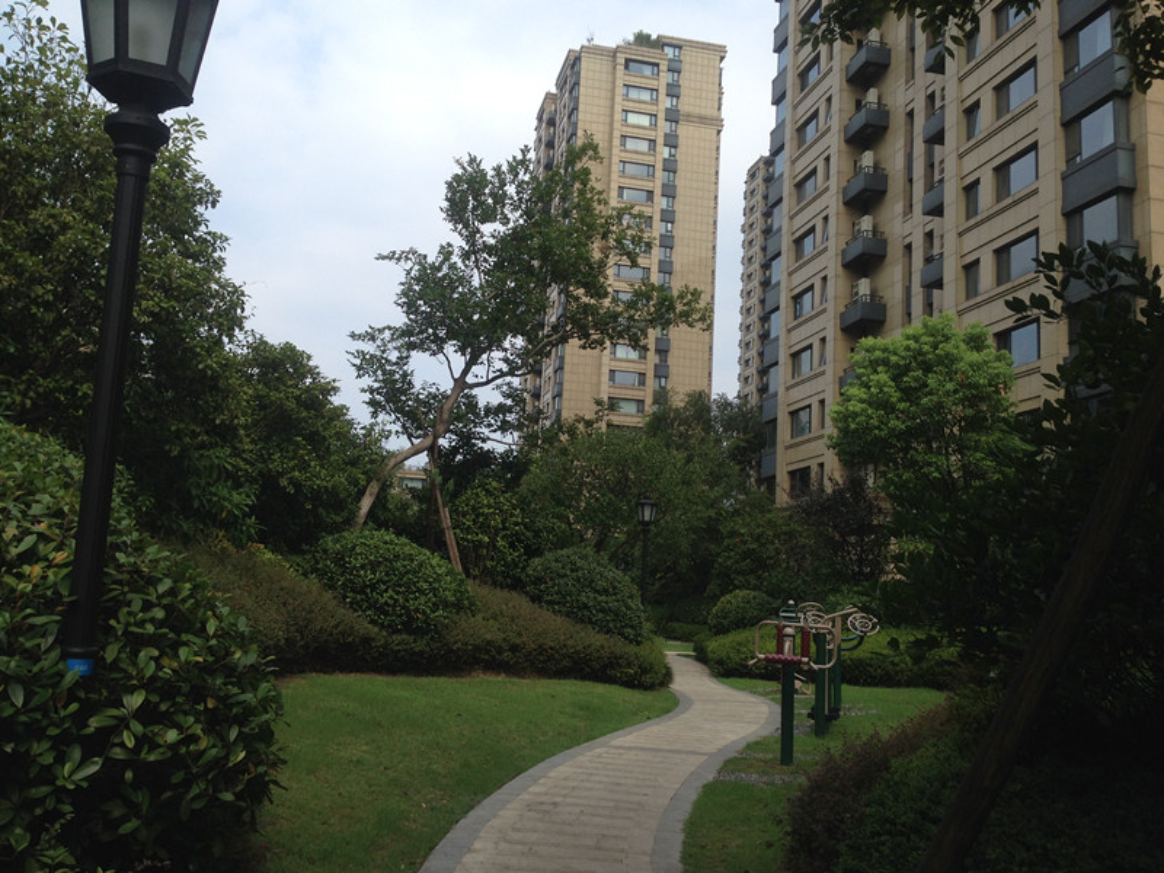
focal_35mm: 33
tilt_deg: +7.7
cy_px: 436
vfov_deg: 42.9
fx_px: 1110
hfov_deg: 55.4
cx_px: 582
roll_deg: -4.7
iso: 50
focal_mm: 4.12
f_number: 2.4
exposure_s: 1/1004
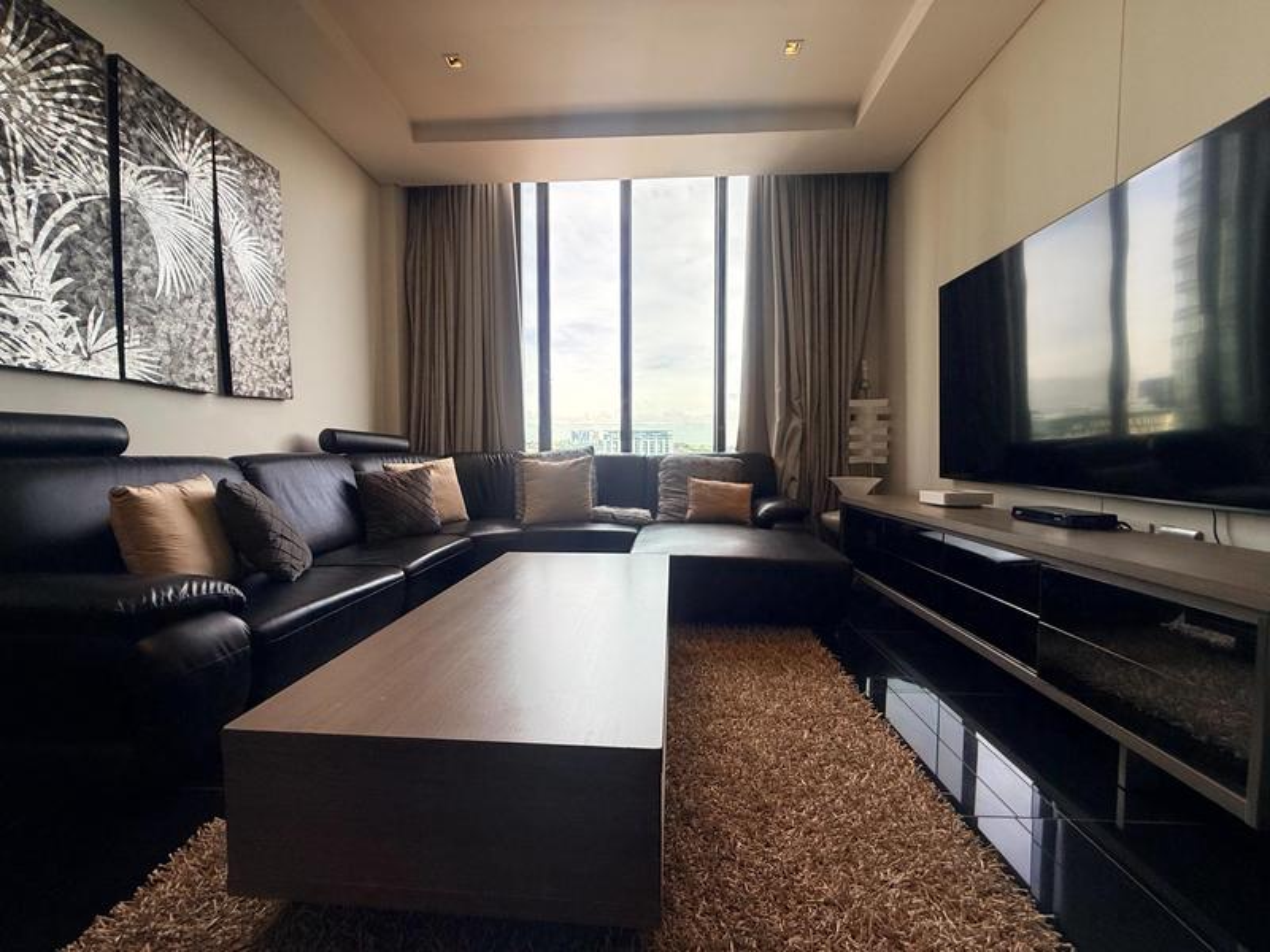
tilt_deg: -2.4
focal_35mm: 14
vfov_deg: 85.7
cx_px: 635
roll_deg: +0.0
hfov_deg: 102.1
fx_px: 514
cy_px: 476
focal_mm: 2.22
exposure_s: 1/458
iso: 64
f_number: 2.2
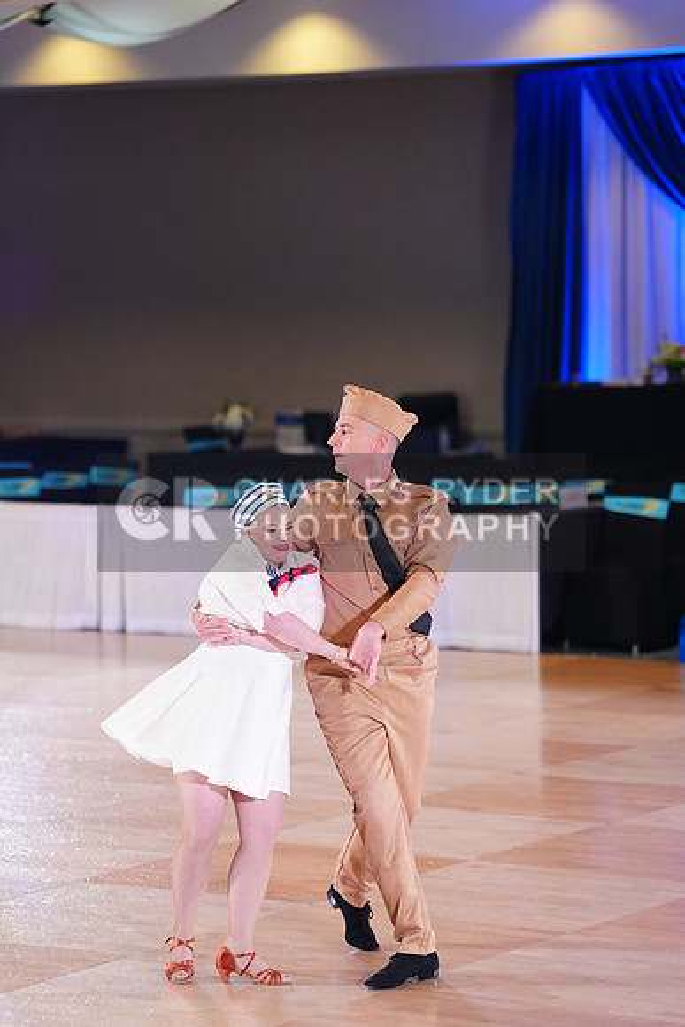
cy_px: 514
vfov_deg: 16.6
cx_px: 342
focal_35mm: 123
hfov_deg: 11.2
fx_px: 3508
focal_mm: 123
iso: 2500
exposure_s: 1/500
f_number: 2.8
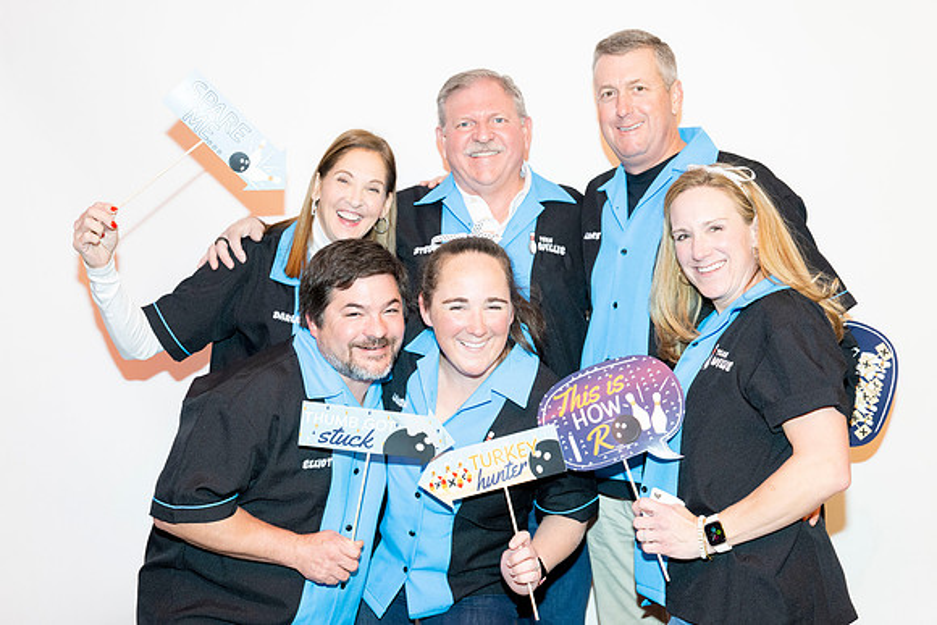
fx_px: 1145
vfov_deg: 30.5
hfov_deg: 44.5
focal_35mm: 44
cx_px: 468
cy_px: 312
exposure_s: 1/60
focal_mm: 44
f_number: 5.6
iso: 1600
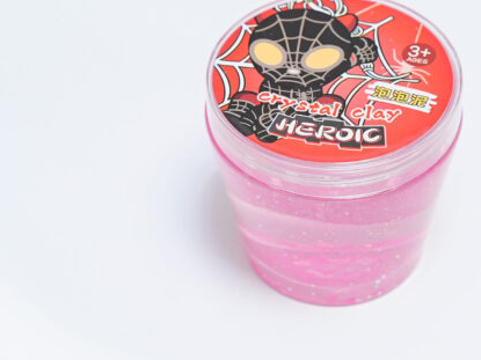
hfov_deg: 13.5
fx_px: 2028
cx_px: 340
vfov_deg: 10.1
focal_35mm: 146
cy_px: 102
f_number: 4.5
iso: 3200
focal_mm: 60
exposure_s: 1/640
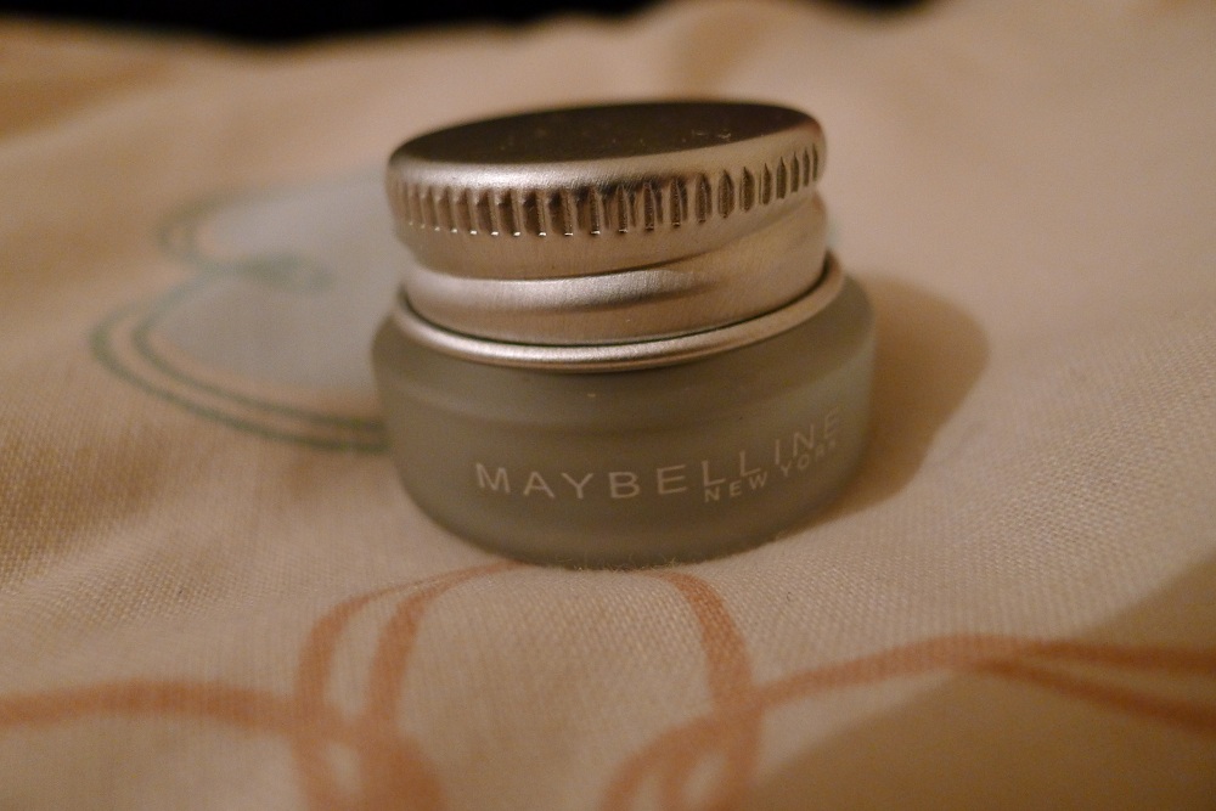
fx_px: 811
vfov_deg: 53.1
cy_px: 406
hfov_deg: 73.7
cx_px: 608
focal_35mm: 24
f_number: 2
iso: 400
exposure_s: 1/15
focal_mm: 5.1
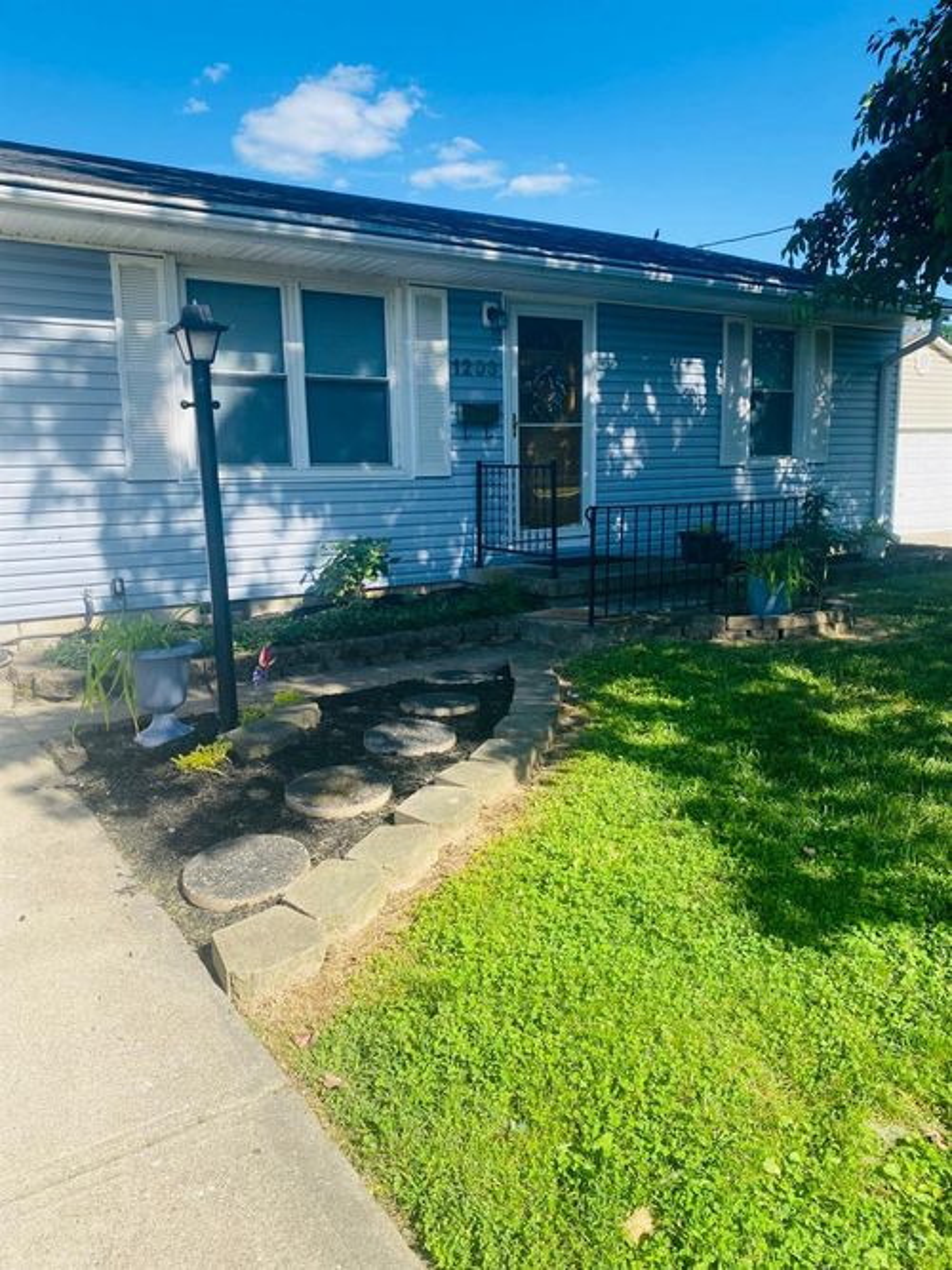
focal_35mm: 26
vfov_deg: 67.3
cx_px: 476
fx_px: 954
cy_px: 635
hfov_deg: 53.0
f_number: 1.8
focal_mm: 4.25
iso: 32
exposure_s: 1/1484
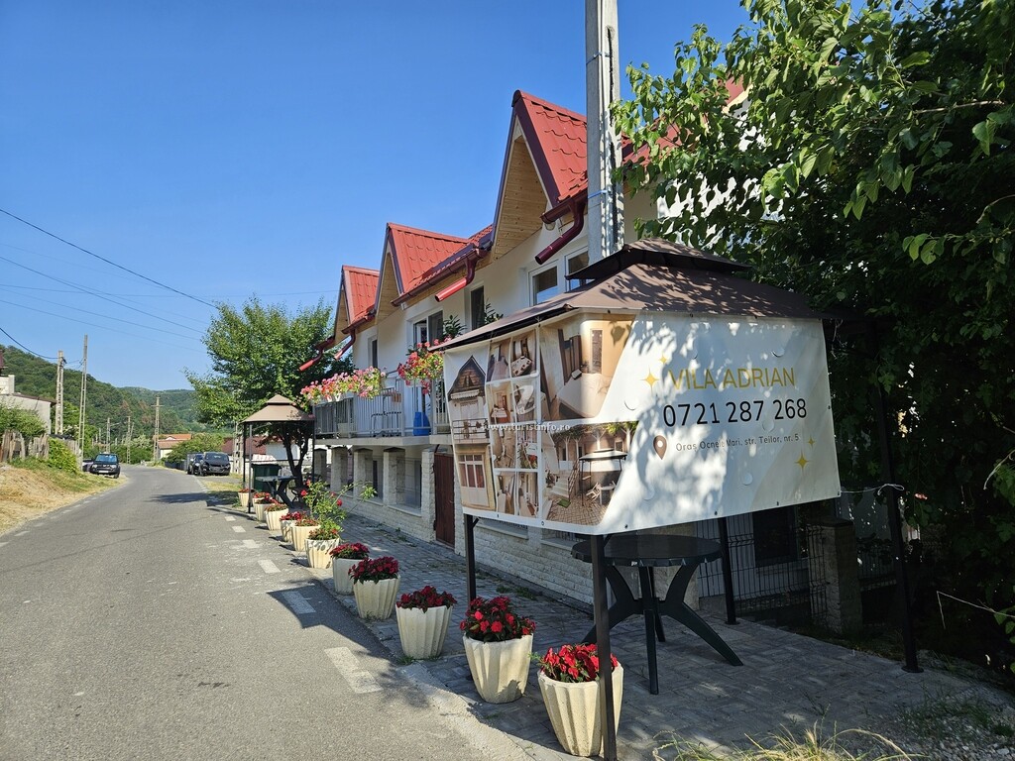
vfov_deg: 58.9
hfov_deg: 73.9
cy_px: 380
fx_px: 674
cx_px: 508
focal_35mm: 23
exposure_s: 1/1501
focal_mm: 5.4
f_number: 1.8
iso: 25
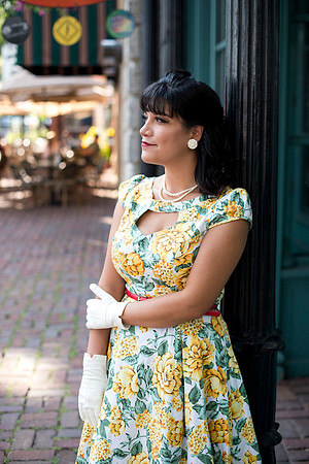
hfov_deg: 27.0
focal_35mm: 50
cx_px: 154
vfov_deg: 39.6
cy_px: 232
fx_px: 644
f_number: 2.5
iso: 200
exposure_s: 1/400
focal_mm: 50
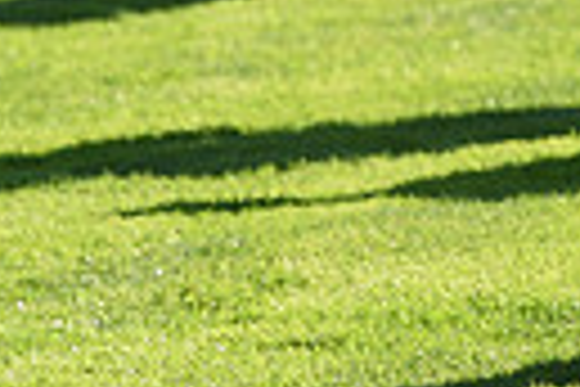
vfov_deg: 1.5
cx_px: 1088
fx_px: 14531
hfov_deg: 2.3
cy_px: -430
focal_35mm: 902
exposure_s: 1/1250
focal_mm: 200
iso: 400
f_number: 5.6
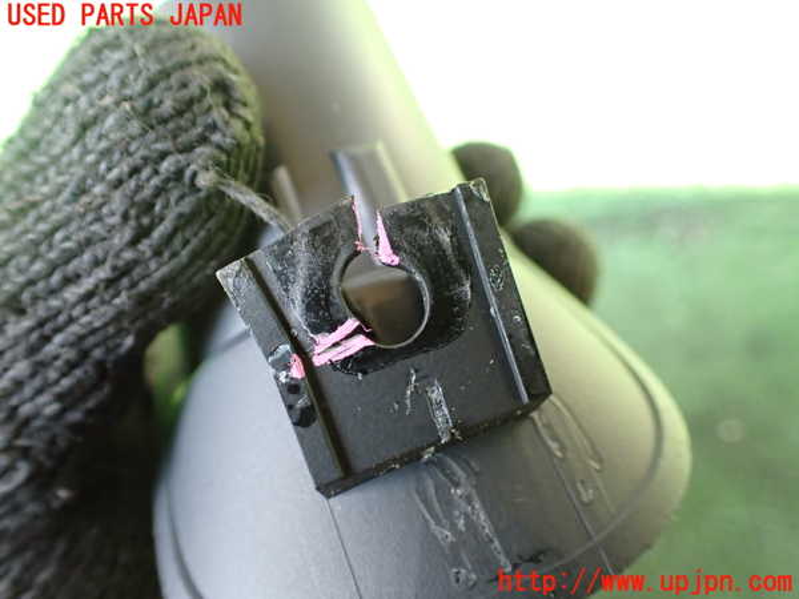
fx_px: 692
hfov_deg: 60.0
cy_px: 300
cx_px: 400
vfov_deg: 46.8
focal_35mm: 30
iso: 500
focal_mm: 5.4
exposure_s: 1/125
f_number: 2.3
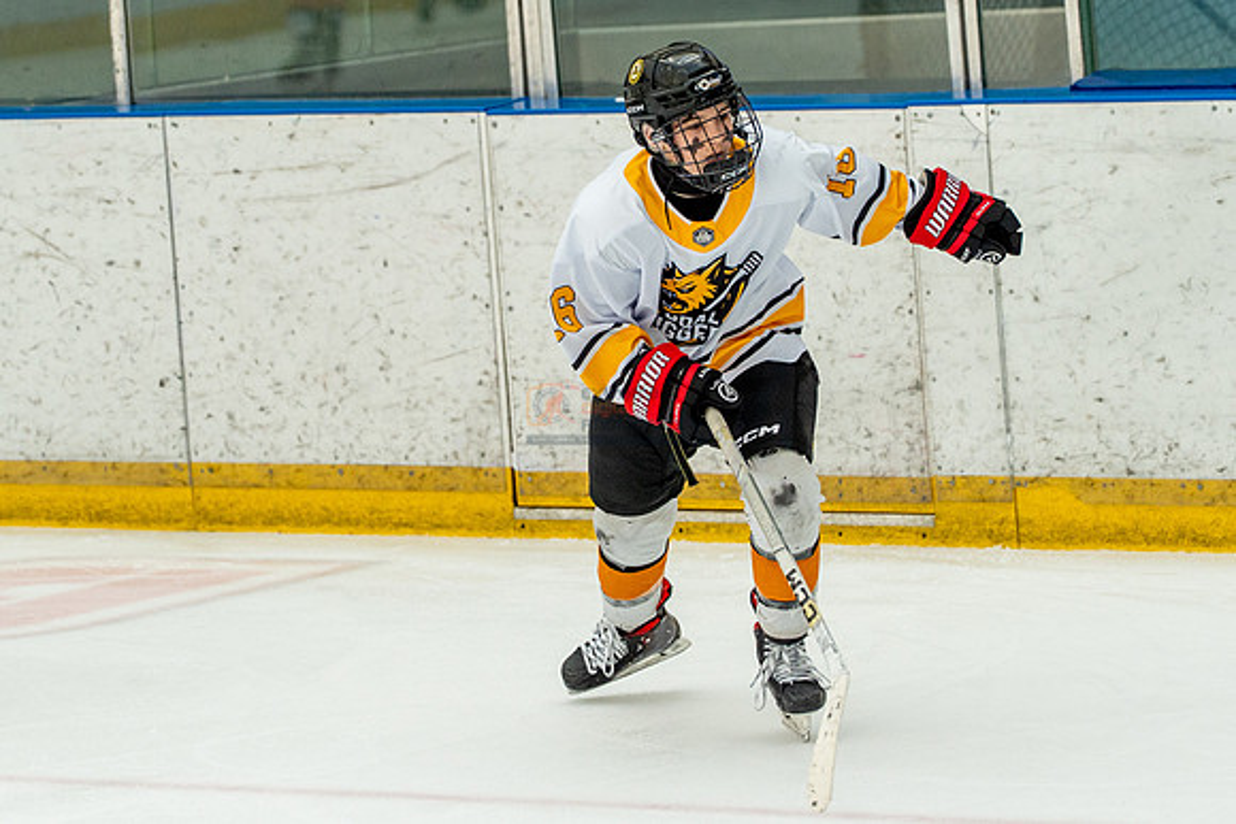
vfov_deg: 5.7
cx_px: 589
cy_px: 402
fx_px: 8236
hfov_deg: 8.6
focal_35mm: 240
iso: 800
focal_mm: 126
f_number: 3.5
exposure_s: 1/1600
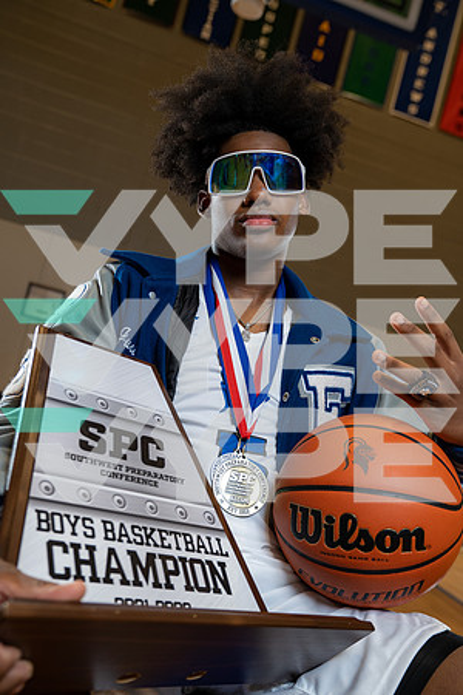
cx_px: 232
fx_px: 656
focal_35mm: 34
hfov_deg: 38.9
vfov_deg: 55.8
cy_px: 348
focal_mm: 34
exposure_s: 1/125
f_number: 4
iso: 400
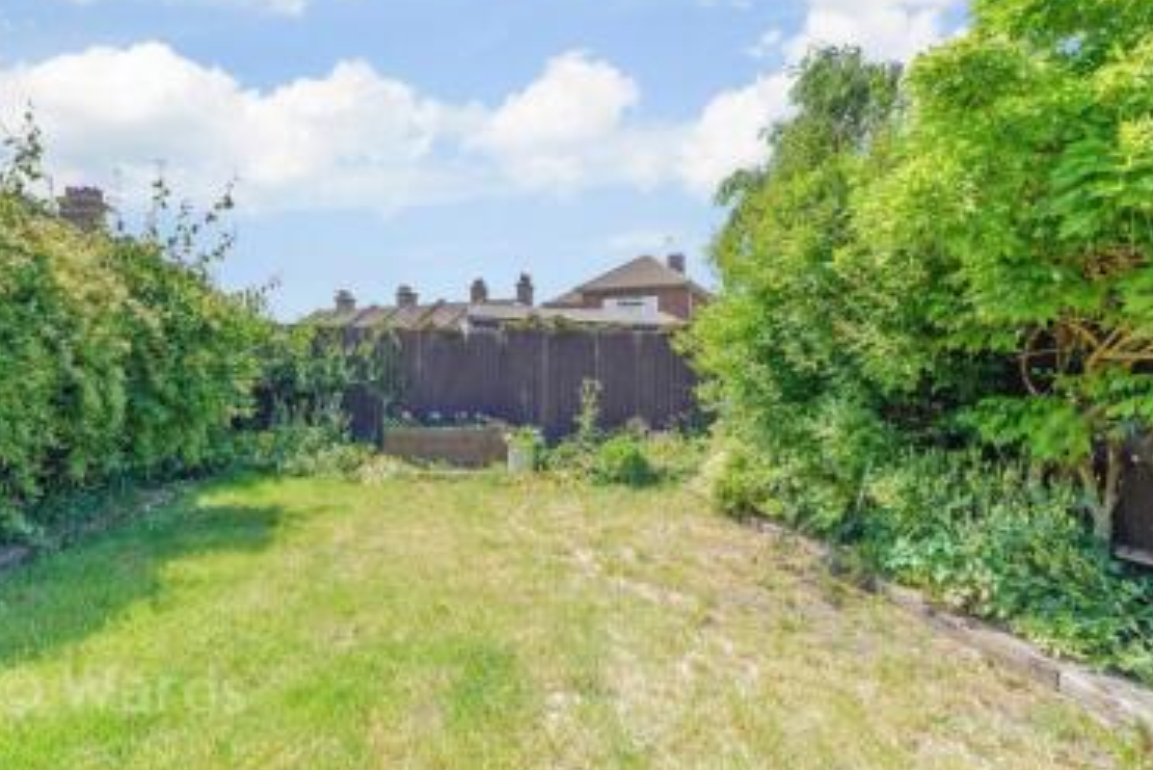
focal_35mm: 18
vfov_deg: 67.3
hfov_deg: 89.1
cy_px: 351
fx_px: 577
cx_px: 477
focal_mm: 14
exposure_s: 1/80
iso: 100
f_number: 8
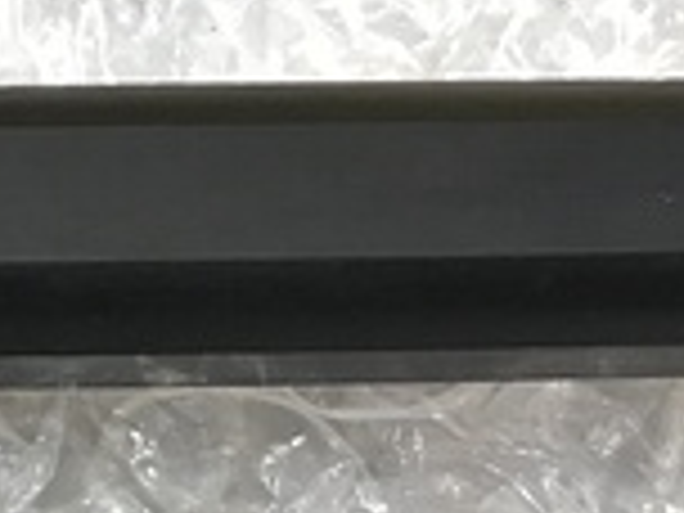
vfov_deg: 12.5
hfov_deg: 15.0
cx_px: -441
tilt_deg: -65.0
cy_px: 153
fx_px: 2332
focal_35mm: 118
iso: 40
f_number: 1.8
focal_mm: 3.99
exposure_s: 1/17
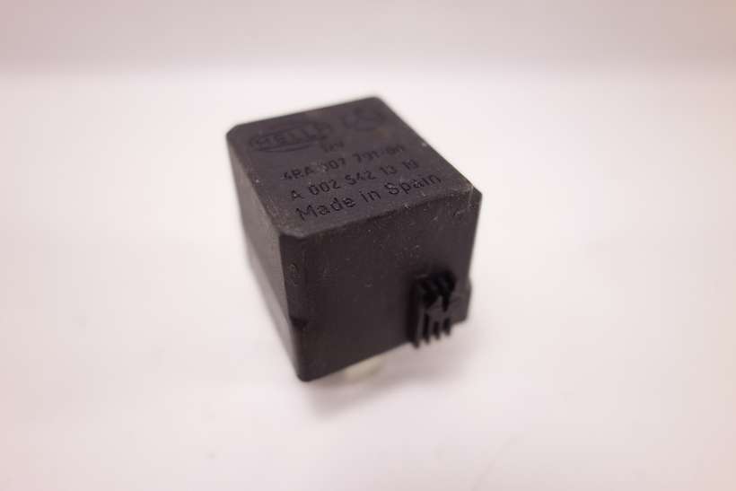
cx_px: 368
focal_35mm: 28
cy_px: 246
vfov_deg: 46.4
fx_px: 573
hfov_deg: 65.5
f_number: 2.2
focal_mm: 10.4
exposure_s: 1/100
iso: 125
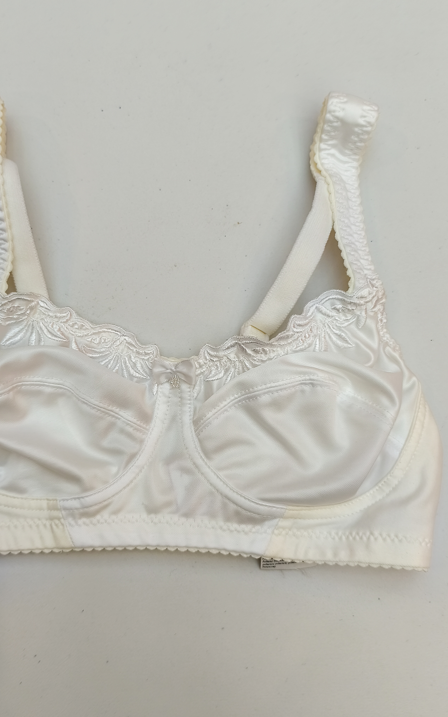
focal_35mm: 34
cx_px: 187
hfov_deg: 37.2
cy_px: 359
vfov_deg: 56.7
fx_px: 664
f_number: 1.65
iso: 100
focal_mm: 6.14
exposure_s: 1/30
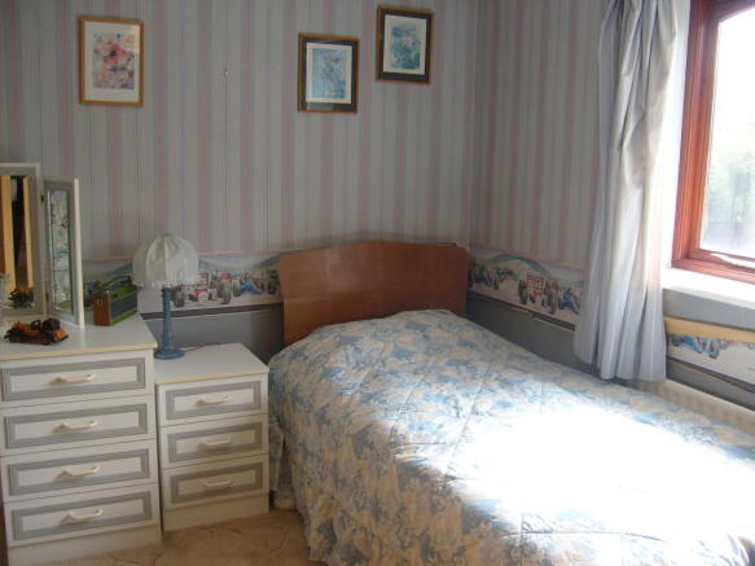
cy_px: 283
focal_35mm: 35
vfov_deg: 40.7
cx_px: 378
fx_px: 763
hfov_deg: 52.6
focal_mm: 5.8
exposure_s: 1/90
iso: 80
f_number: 2.8
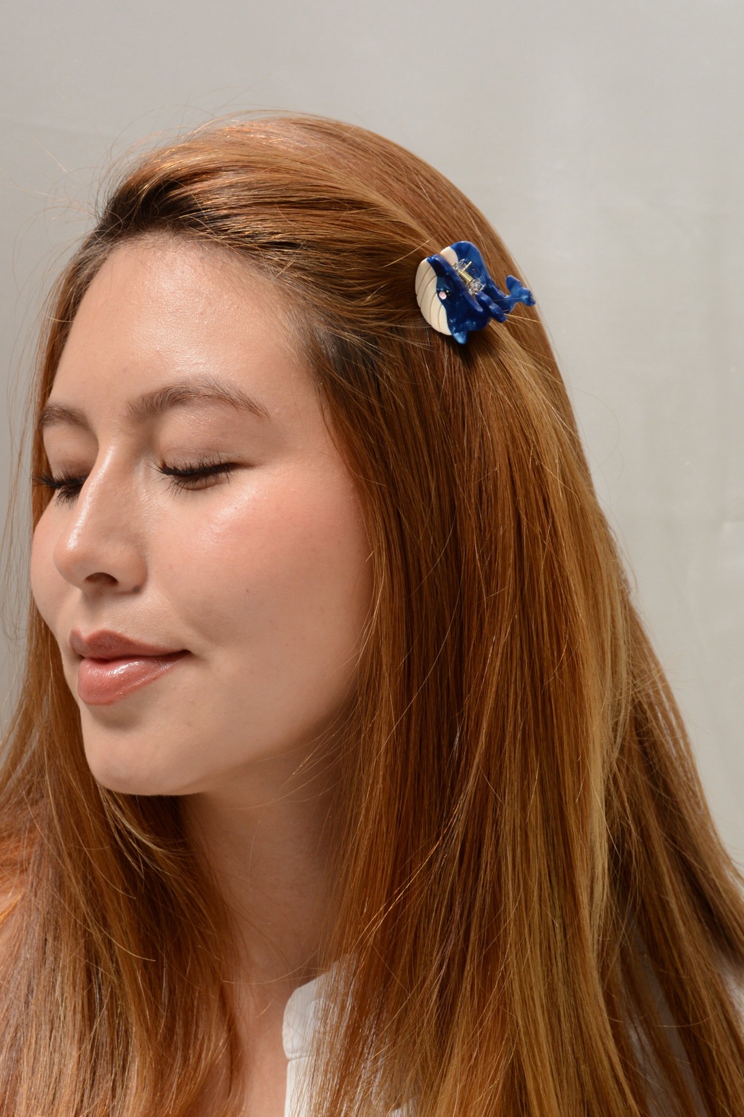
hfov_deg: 22.6
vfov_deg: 33.4
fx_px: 1860
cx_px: 282
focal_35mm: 60
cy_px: 605
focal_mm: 30
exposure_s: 1/400
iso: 250
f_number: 10
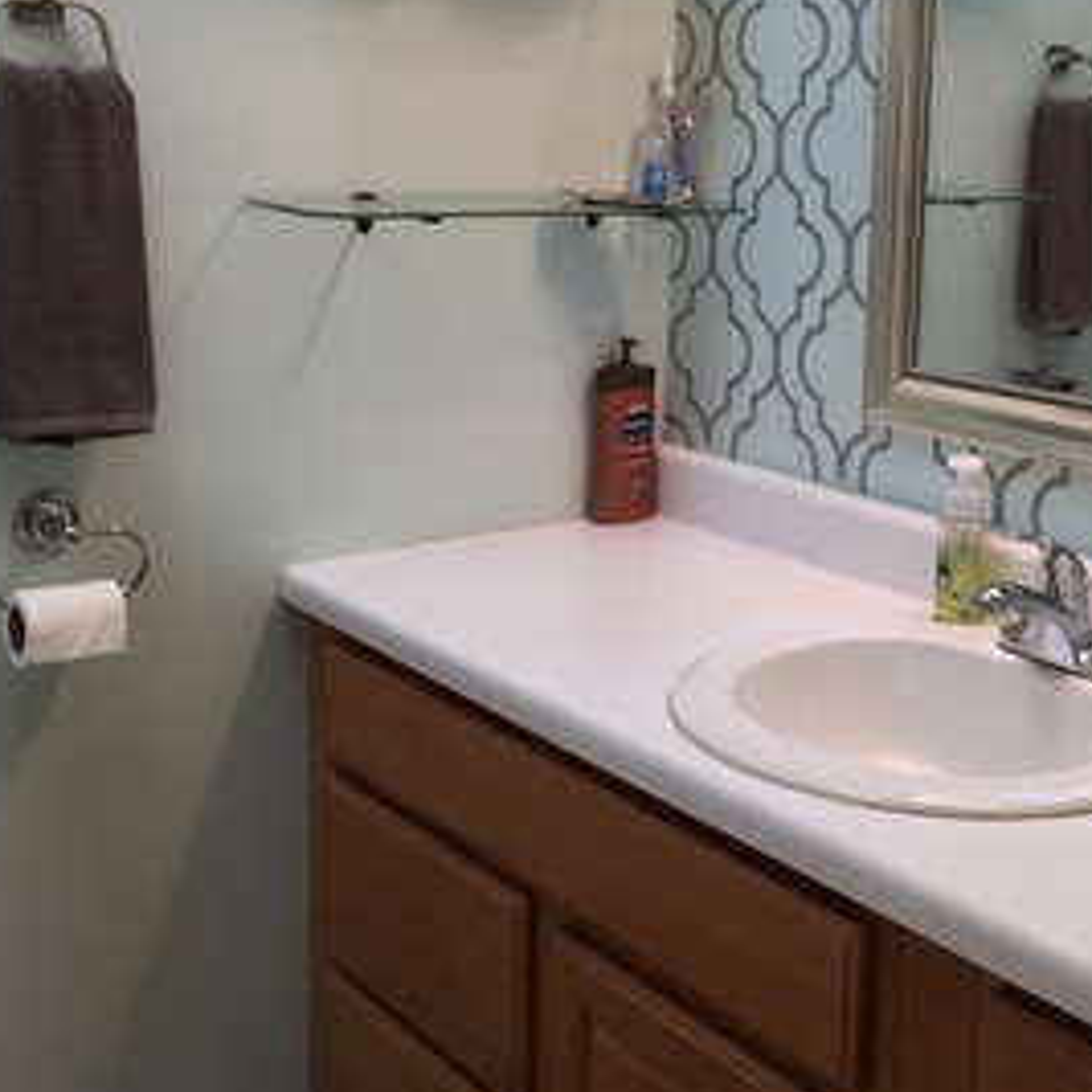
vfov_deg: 36.6
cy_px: 401
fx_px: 1642
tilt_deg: -8.4
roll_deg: -2.0
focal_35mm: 46
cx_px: 679
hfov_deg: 36.6
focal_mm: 4.15
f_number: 2.2
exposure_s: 1/30
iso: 32
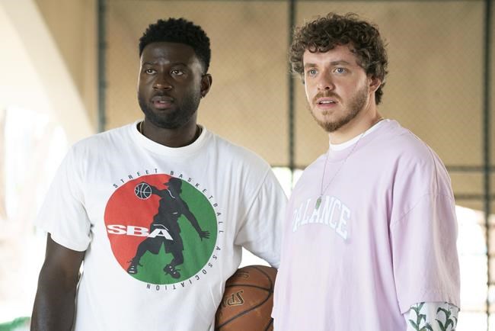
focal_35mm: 146
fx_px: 2008
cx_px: 248
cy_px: 166
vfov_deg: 9.4
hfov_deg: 14.1
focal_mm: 146
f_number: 5.6
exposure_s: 1/250
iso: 3200
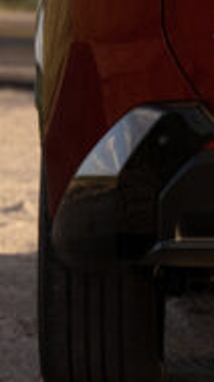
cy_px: -157
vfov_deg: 3.8
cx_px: 485
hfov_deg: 2.1
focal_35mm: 569
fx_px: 5753
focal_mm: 100
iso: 250
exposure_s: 1/400
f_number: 4
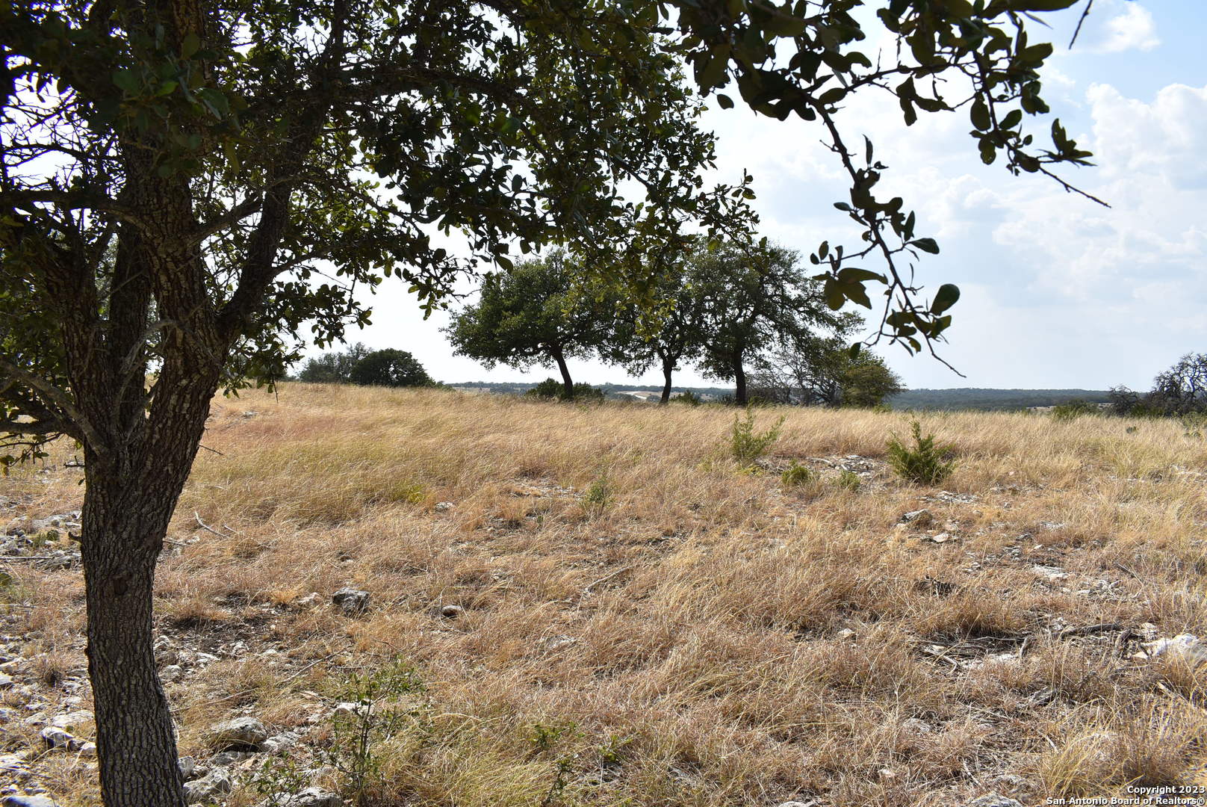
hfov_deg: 67.3
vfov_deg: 48.0
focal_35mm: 27
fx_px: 906
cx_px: 604
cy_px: 404
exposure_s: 1/320
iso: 100
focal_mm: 18
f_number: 9
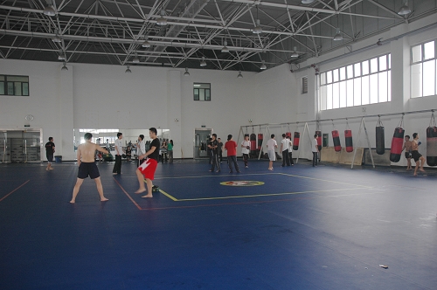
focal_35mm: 33
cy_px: 145
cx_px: 218
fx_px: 400
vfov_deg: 39.9
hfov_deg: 57.3
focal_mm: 22
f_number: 3.8
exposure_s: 1/60
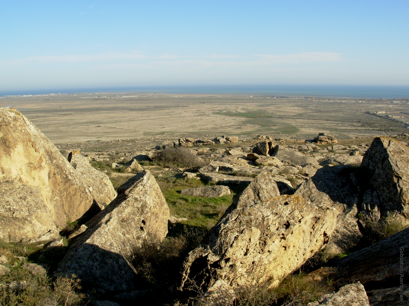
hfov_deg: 49.0
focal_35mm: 38
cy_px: 153
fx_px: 449
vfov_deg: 37.7
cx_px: 204
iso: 50
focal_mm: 6.3
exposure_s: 1/362
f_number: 4.9
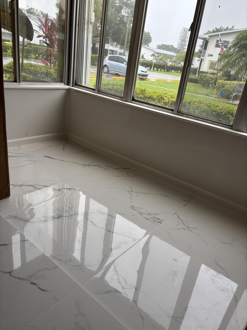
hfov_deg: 53.1
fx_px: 247
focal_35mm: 26
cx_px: 124
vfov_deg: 67.3
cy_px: 165
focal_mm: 5.96
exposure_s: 1/60
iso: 80
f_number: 1.6
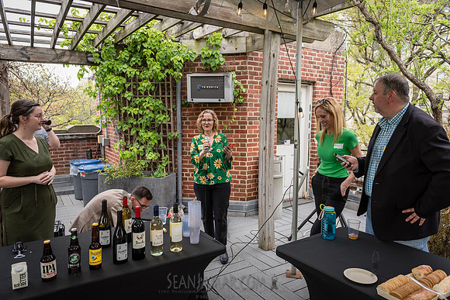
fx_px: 304
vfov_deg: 52.5
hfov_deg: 73.0
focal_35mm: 24
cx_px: 225
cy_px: 150
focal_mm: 24
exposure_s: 1/200
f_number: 4
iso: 640
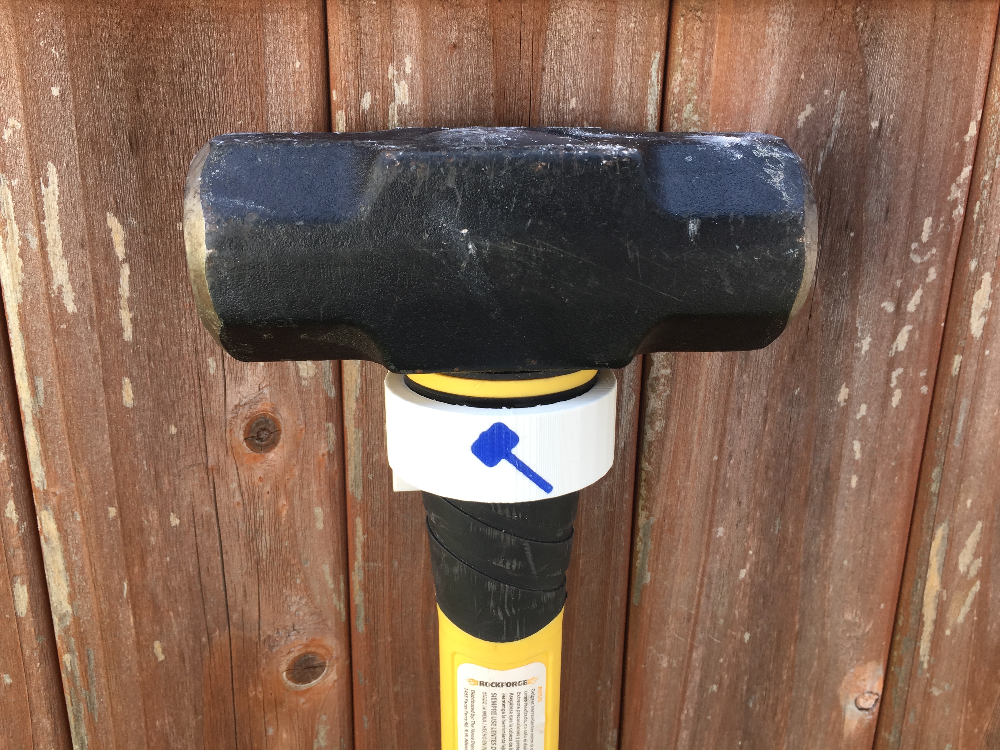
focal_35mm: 29
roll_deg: -0.7
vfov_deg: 48.2
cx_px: 500
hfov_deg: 61.7
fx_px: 838
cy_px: 375
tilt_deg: -17.7
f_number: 2.2
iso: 32
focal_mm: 4.15
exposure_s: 1/198
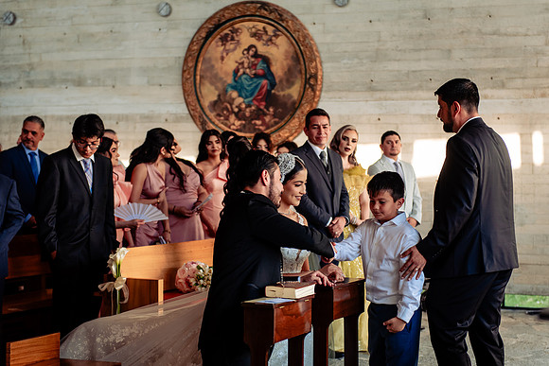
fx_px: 1146
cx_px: 293
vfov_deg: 18.2
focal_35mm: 75
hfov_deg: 26.9
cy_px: 194
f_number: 3.2
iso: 500
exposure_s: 1/320
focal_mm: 70
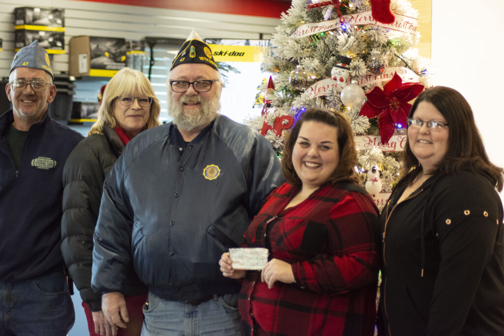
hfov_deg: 19.5
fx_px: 1470
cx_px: 252
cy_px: 168
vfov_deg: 13.0
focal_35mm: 105
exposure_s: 1/250
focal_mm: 70
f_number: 4
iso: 2500
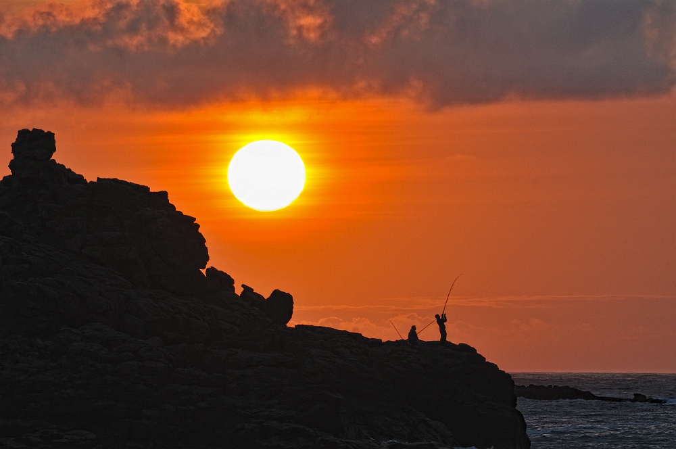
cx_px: 338
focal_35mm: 450
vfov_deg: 3.0
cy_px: 224
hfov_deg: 4.6
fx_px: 8439
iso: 200
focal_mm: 300
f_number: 11
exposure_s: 1/100
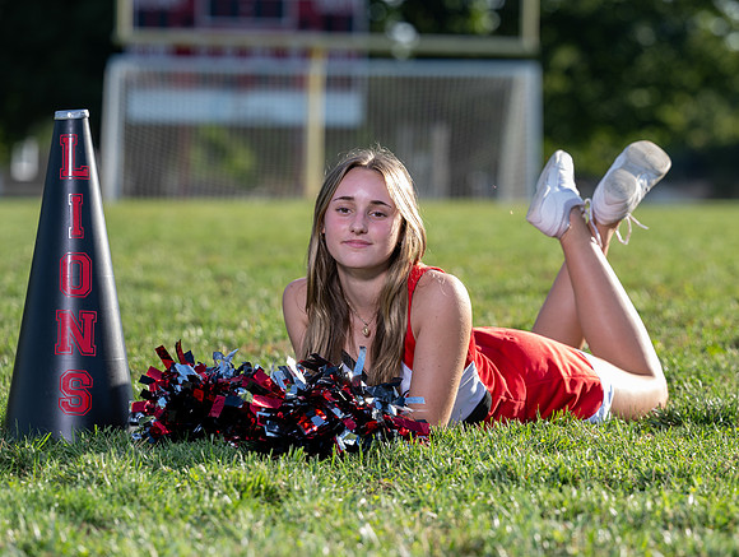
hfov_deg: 12.0
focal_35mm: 164
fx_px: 3513
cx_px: 430
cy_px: 291
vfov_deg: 9.1
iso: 40
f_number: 3.5
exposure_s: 1/200
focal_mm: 125
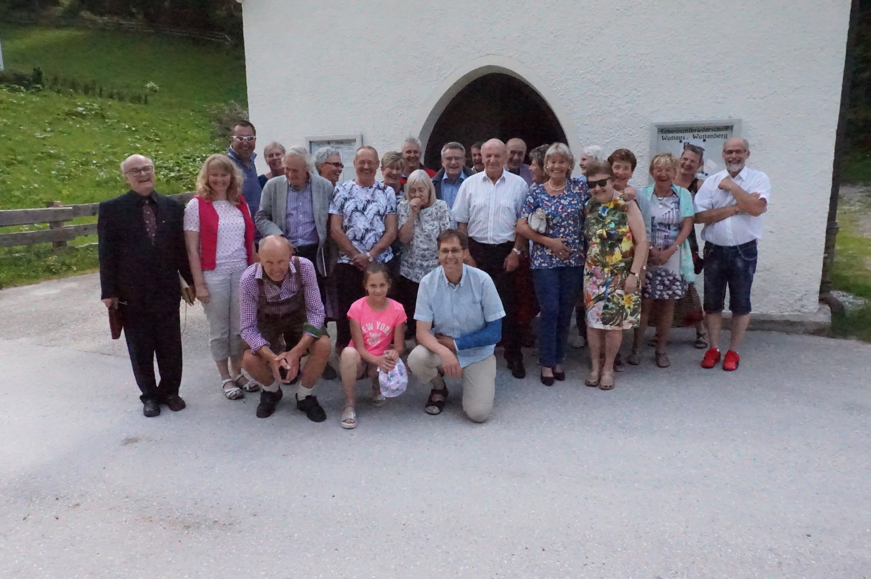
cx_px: 436
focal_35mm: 24
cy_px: 290
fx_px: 580
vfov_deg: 53.1
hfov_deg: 73.8
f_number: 14
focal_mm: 16
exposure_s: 1/3200
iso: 16000
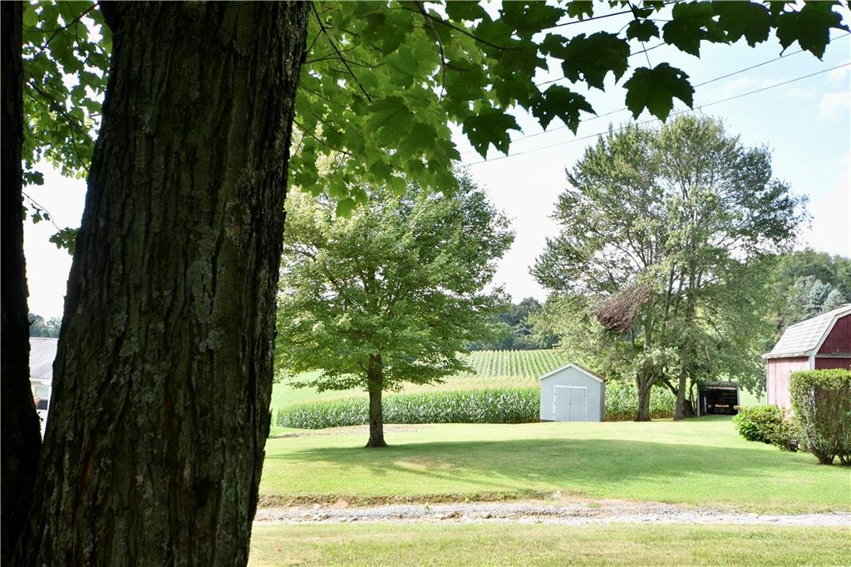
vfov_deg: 36.8
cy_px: 284
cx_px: 426
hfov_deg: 53.1
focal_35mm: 36
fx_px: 851
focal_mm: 24
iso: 100
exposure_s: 1/30
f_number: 9
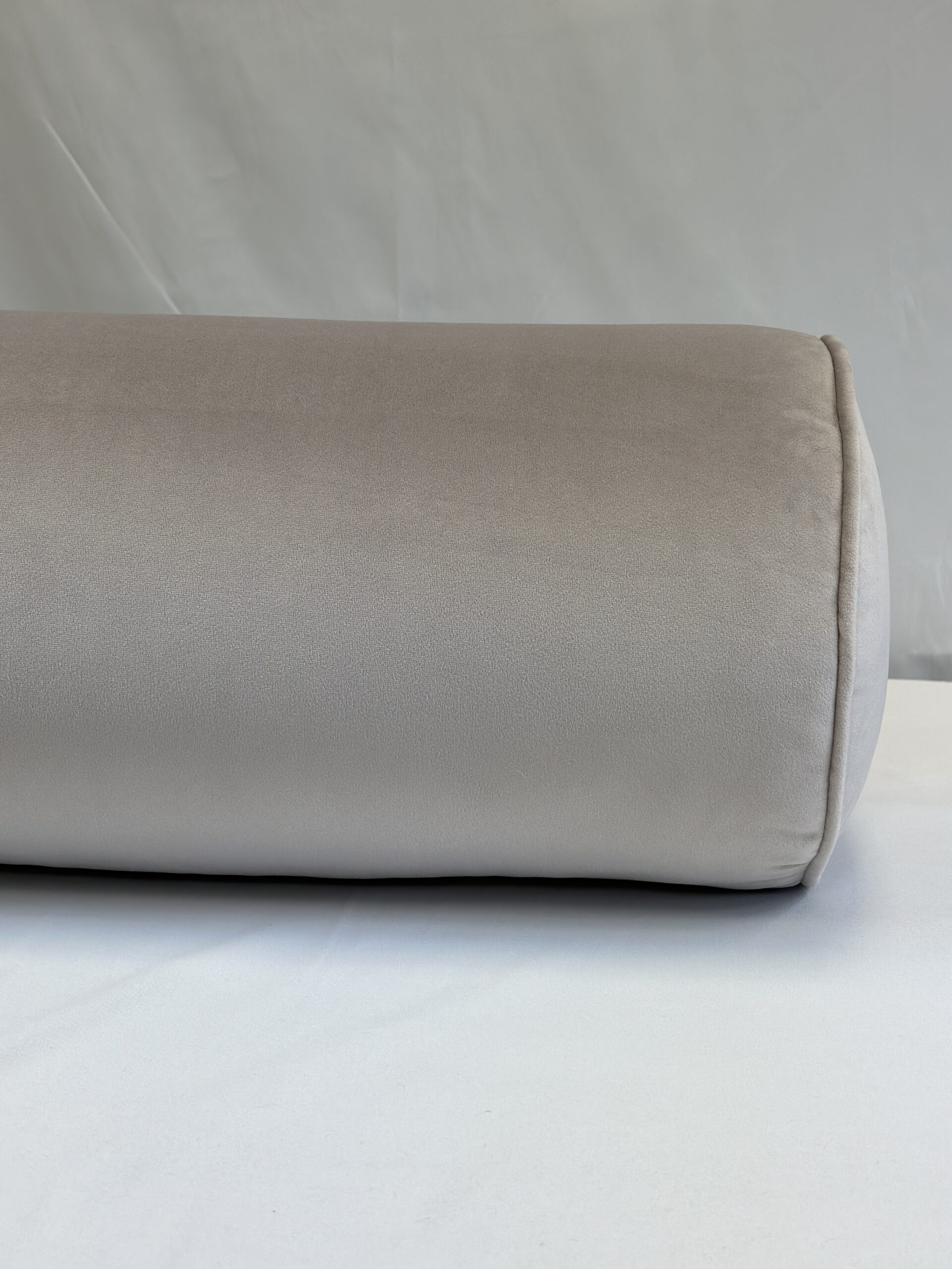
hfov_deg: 30.3
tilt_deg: -12.2
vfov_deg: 39.7
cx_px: 476
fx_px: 1760
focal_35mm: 48
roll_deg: -0.9
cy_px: 634
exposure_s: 1/327
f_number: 1.78
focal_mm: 6.86
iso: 80
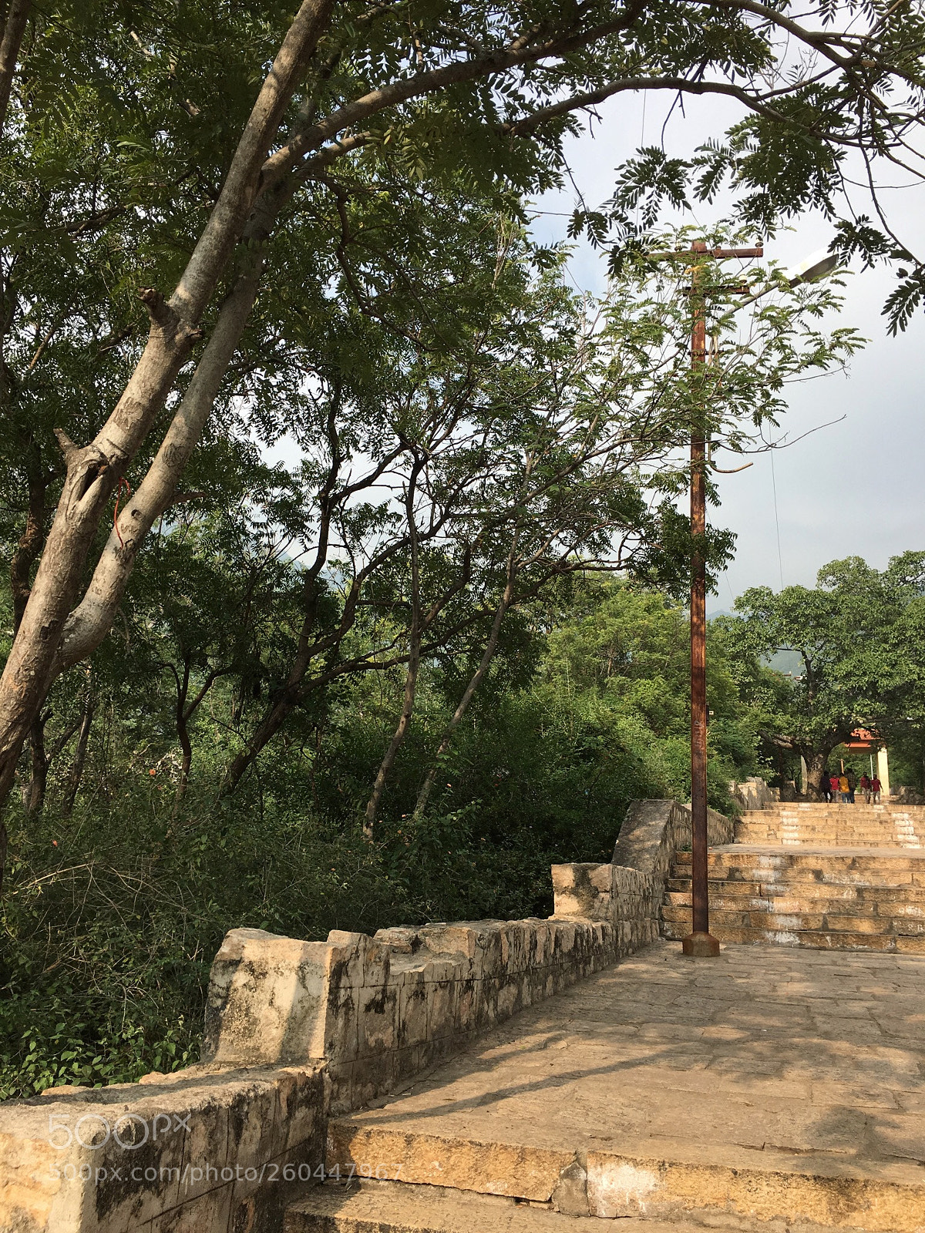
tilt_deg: +17.5
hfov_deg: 48.2
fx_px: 1033
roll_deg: -2.4
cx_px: 462
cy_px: 616
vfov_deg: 61.7
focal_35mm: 29
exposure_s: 1/974
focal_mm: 4.15
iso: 25
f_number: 2.2
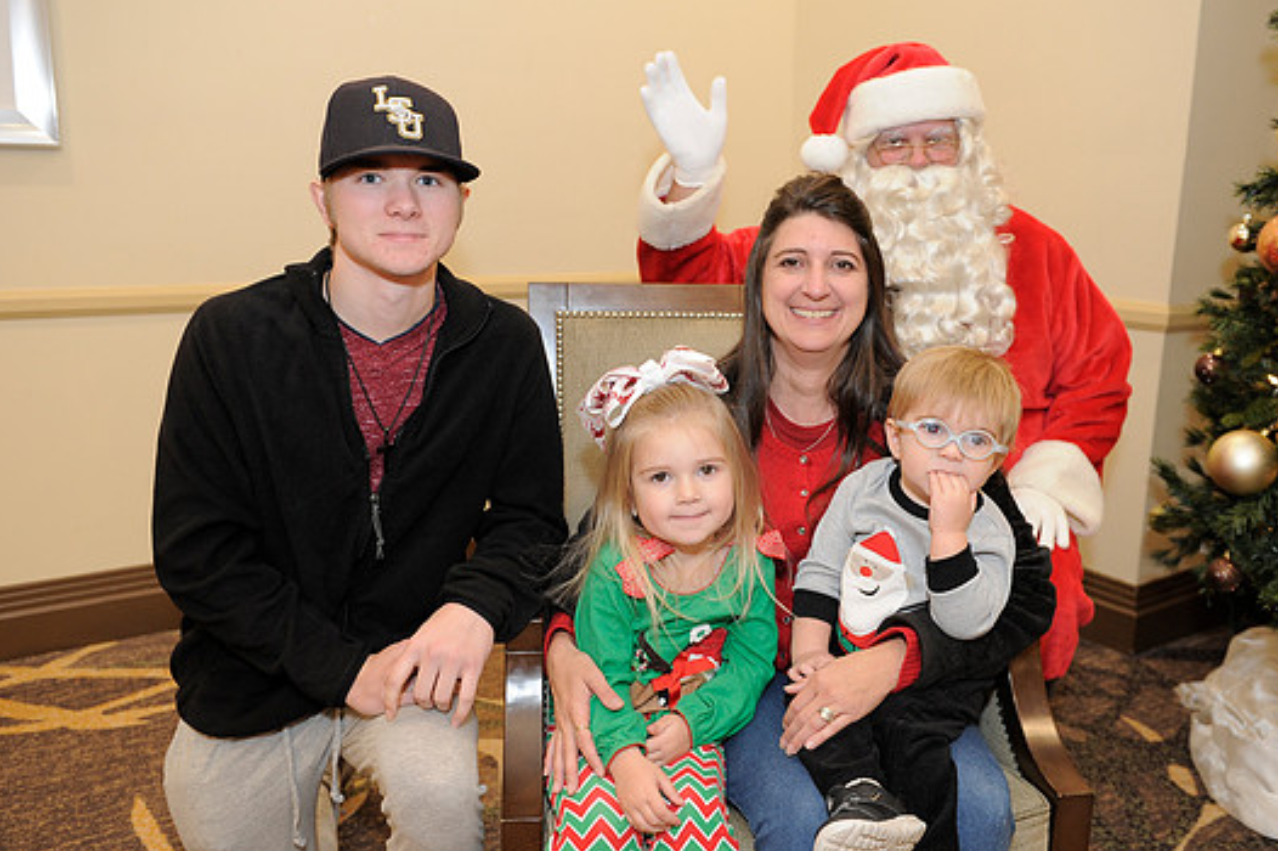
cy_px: 440
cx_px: 678
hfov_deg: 58.7
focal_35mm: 32
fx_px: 1135
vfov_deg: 41.1
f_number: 4
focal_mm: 29
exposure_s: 1/100
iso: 1600
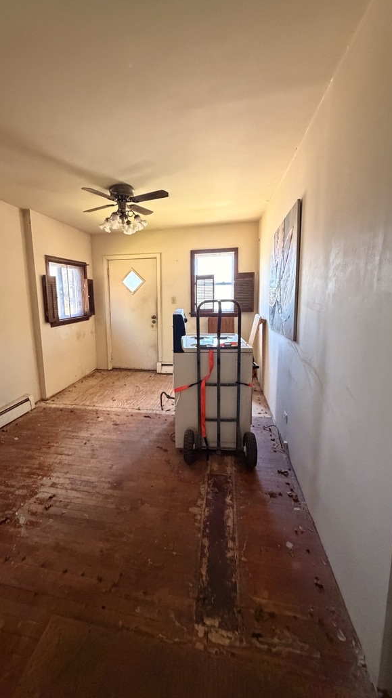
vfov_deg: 99.4
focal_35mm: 16
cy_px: 343
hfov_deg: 66.3
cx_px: 154
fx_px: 296
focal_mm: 2.22
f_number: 2.2
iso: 1000
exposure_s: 1/60
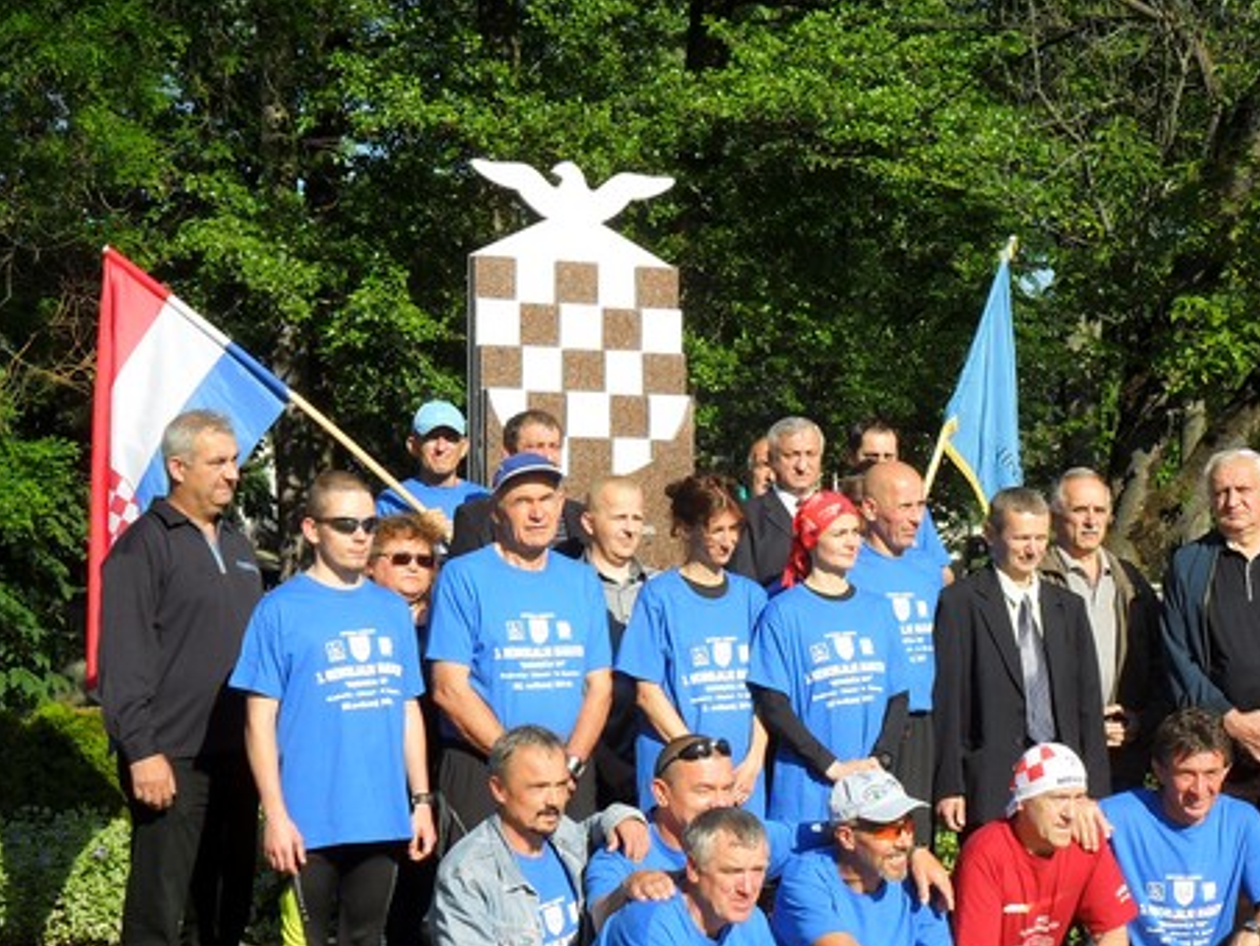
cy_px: 538
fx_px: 2476
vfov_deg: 21.6
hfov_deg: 28.3
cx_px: 871
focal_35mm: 68
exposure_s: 1/750
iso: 100
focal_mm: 7.8
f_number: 4.5
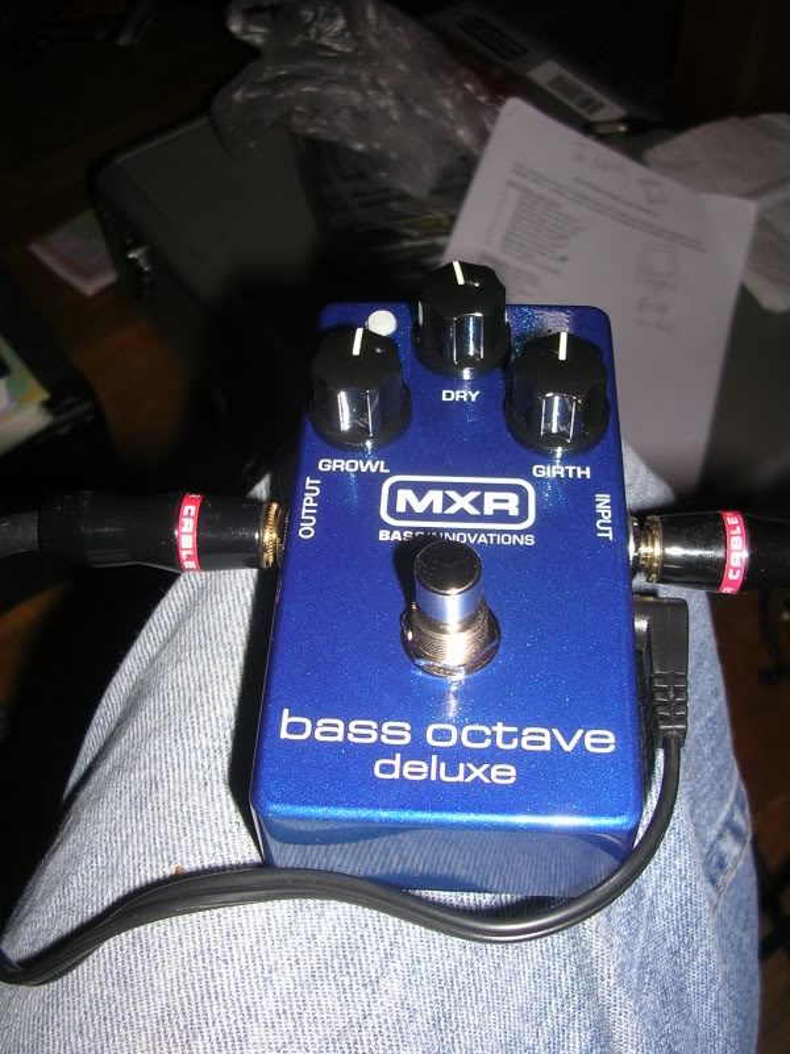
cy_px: 527
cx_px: 395
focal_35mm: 38
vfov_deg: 49.0
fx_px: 1156
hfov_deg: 37.7
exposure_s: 1/60.1
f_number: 2.8
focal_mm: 5.8
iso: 50
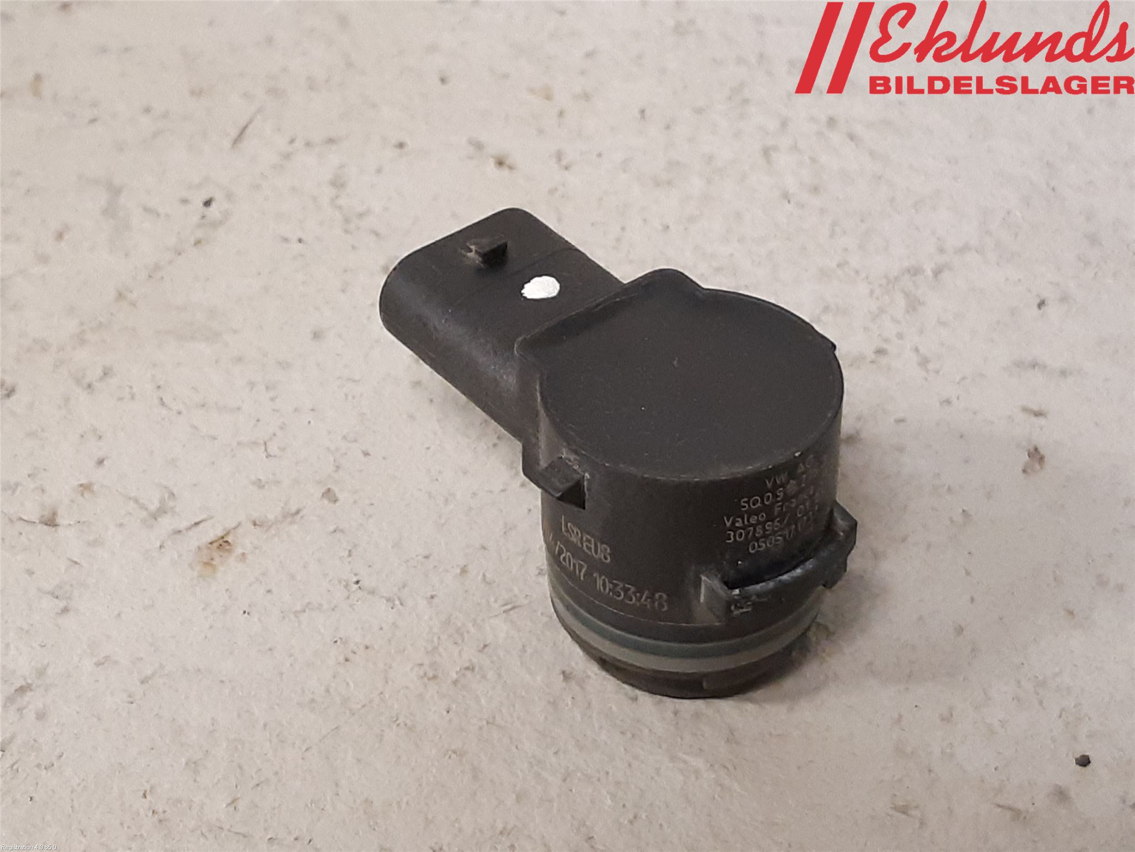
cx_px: 568
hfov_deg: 67.3
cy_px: 426
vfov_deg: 53.1
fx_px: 852
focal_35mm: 26
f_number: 1.7
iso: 250
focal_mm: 3.93
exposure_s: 1/50
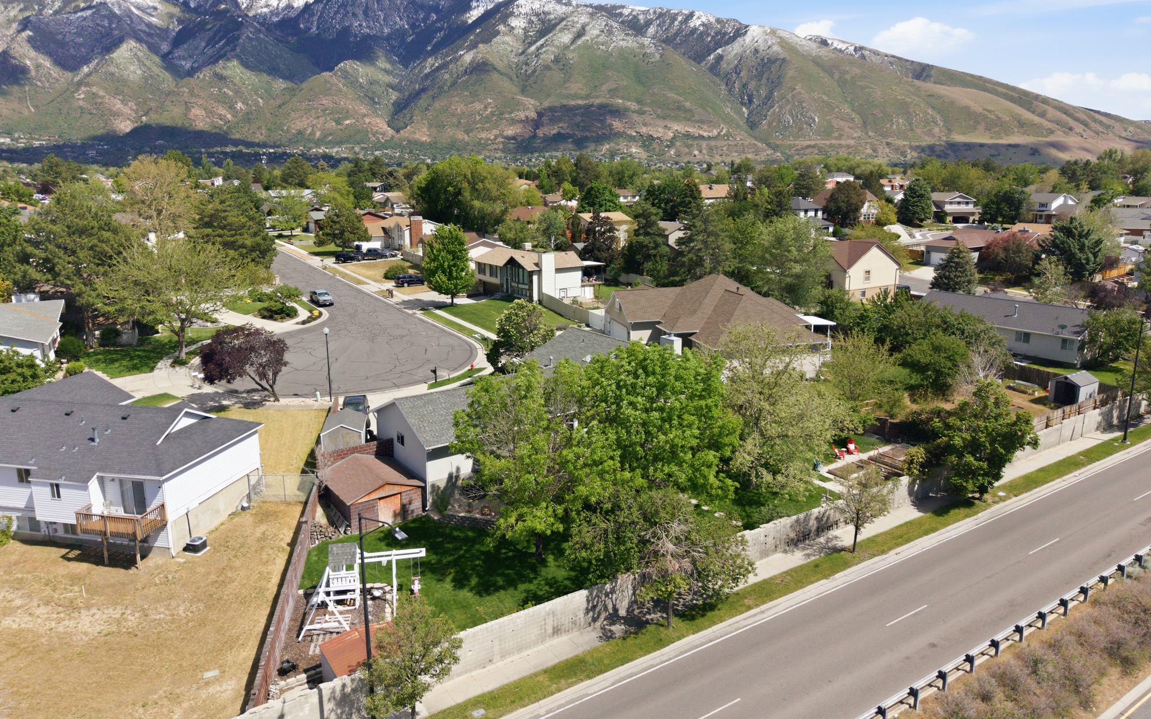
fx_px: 815
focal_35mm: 26
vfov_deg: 47.5
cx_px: 570
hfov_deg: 70.4
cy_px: 329
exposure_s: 1/6000
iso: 200
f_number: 1.8
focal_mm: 8.7
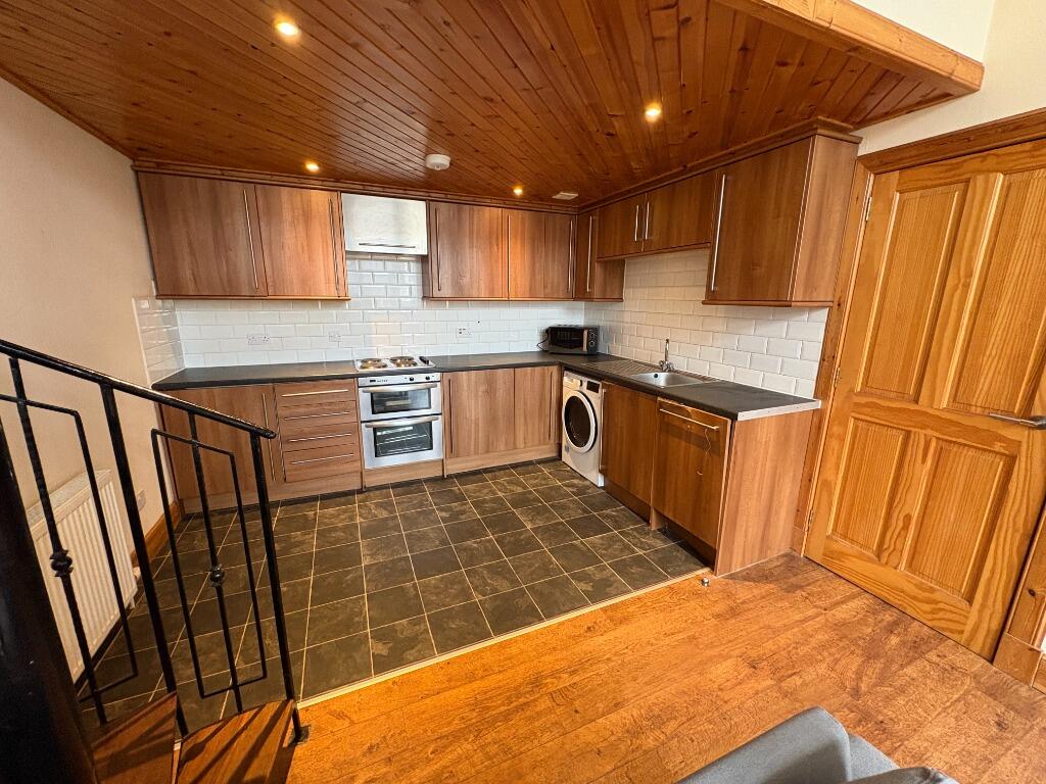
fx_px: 423
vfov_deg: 85.7
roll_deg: -0.6
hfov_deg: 102.1
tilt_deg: -12.8
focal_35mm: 14
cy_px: 392
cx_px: 523
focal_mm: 2.22
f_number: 2.2
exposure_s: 1/50
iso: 320
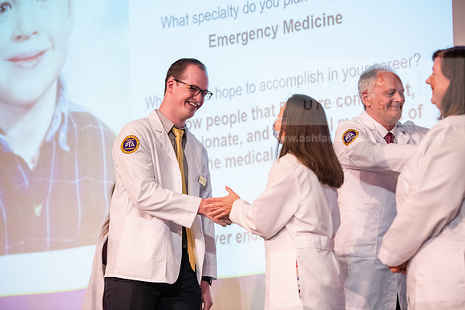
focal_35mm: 120
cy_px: 155
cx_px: 232
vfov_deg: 11.4
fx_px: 1550
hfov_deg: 17.1
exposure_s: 1/200
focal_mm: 120
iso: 4000
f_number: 3.2
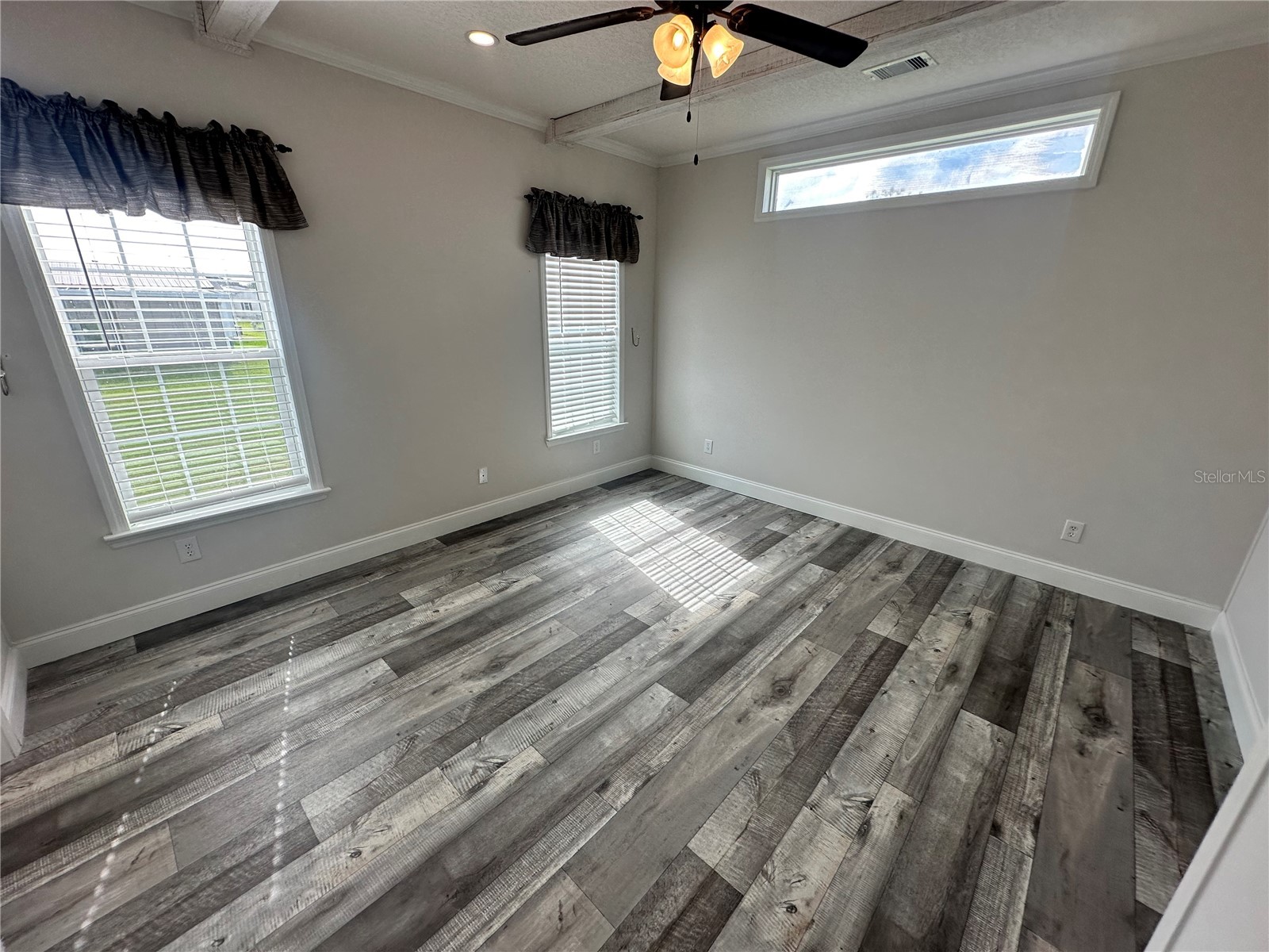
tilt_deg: -18.9
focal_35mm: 14
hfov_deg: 102.1
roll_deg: -1.9
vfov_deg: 85.7
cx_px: 634
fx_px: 513
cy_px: 476
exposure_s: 1/171
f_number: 2.2
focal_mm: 2.22
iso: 40
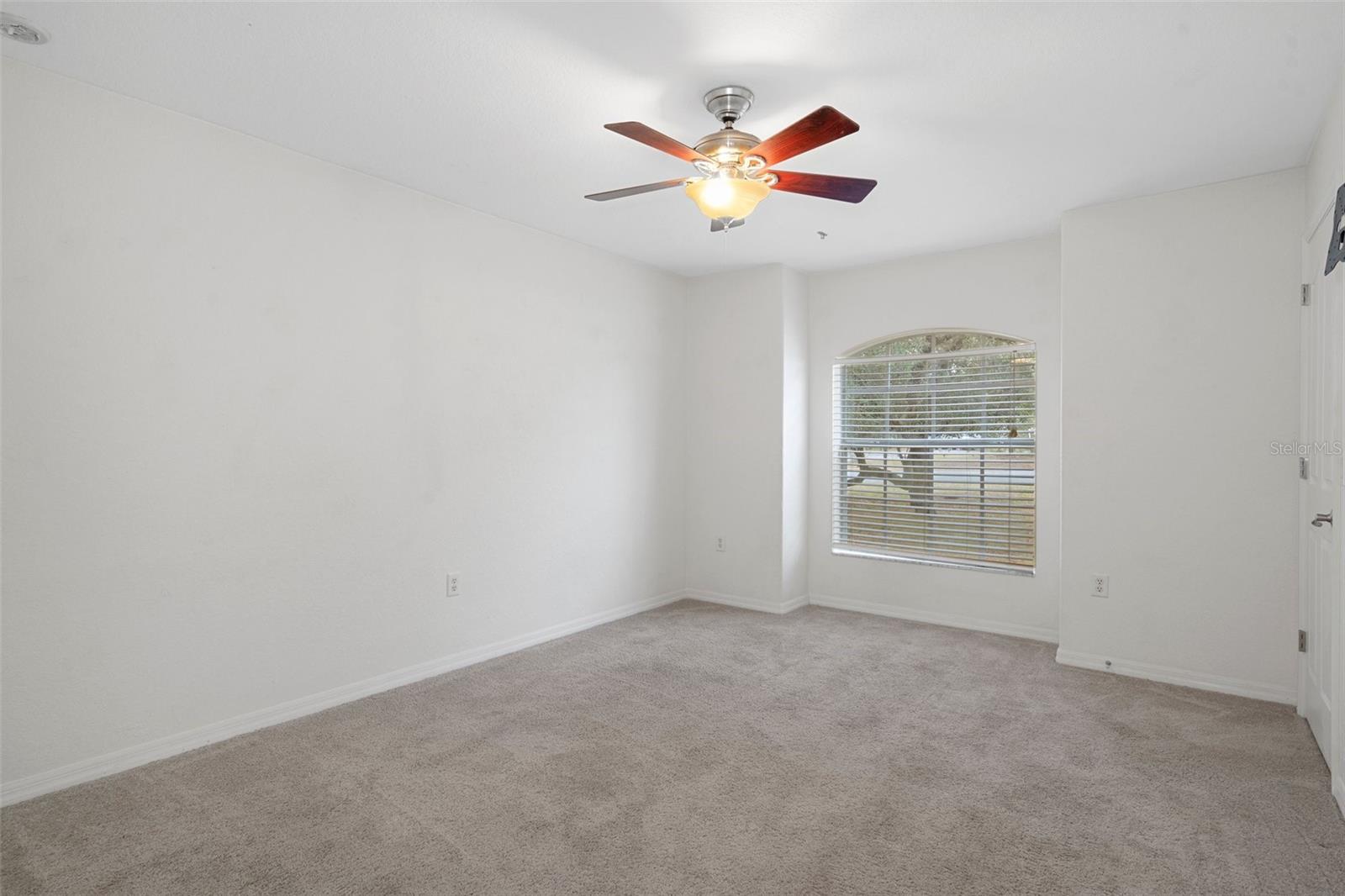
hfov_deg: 93.3
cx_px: 672
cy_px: 448
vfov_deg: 70.4
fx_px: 635
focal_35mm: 17
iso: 320
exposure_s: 1/2
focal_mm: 17
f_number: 8
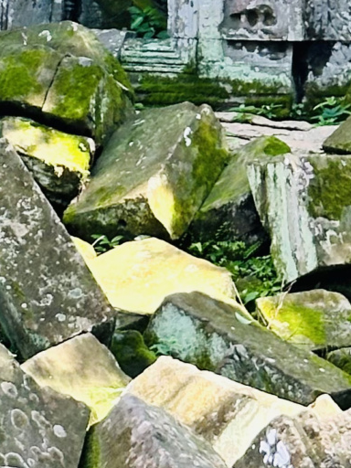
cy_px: -111
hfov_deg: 6.1
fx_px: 3245
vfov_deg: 8.2
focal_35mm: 240
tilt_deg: +0.2
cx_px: -317
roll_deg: -0.2
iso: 80
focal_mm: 6.86
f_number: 1.78
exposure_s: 1/126
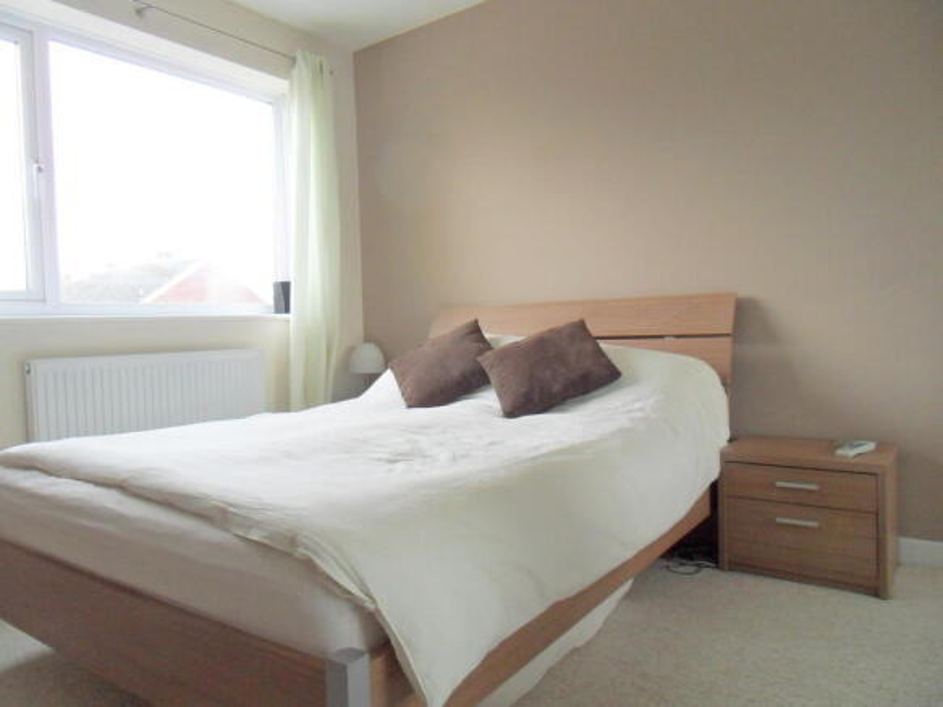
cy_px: 354
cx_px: 472
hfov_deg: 71.6
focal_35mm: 24
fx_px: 654
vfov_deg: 56.8
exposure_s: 1/30
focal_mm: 4.2
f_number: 3.3
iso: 200
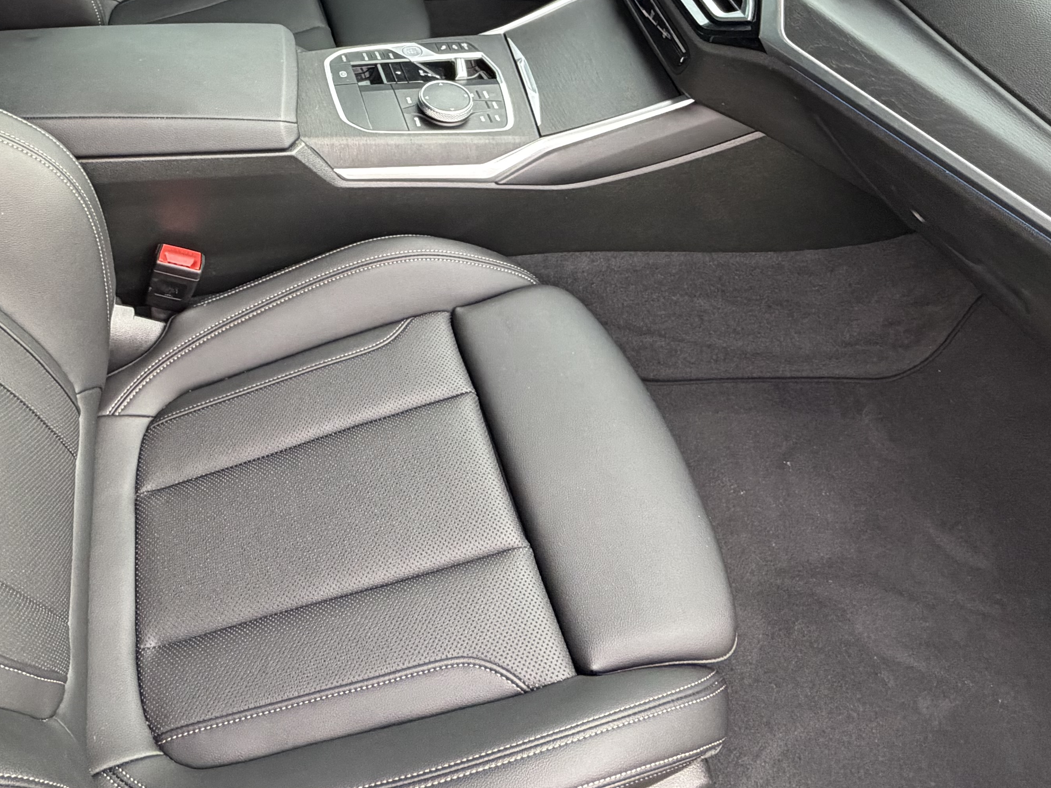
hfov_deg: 58.4
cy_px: 54
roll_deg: -1.4
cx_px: 340
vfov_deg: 42.3
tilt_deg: -35.7
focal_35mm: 30
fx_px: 911
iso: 320
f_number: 2.2
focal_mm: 2.22
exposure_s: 1/92
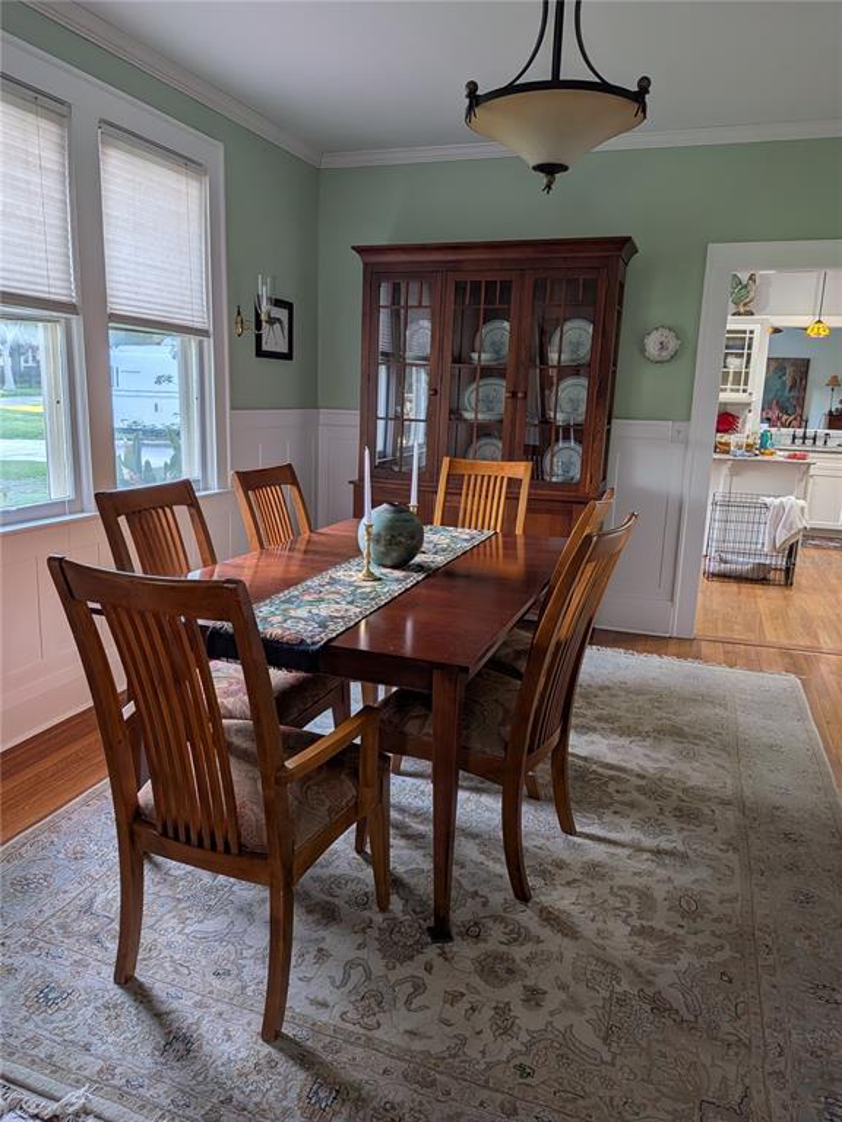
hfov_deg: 56.8
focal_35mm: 24
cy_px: 561
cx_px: 421
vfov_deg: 71.6
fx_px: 778
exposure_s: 1/174
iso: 34
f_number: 1.7
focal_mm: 4.53
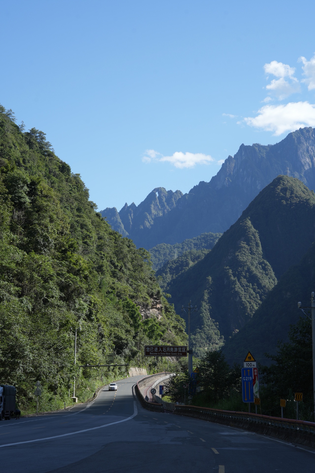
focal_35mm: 70
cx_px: 158
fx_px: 919
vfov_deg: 28.8
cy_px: 236
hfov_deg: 19.5
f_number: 8
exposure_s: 1/160
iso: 100
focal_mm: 70
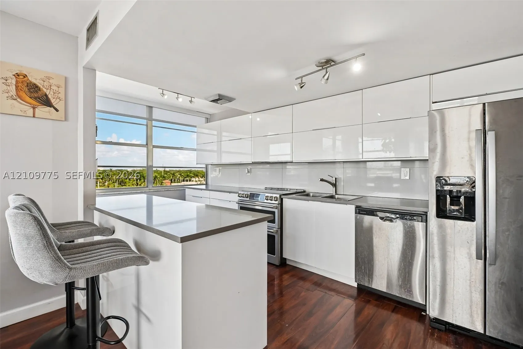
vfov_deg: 73.7
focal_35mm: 16
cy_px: 174
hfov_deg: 96.7
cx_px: 262
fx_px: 232
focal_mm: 16
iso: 100
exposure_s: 1/40
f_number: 8
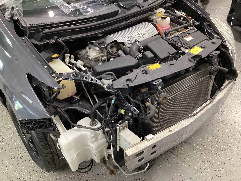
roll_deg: +1.2
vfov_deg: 45.4
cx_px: 120
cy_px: 90
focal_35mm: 31
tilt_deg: -37.5
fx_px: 216
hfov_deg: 58.4
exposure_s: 1/50
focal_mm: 3.3
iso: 320
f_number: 2.4
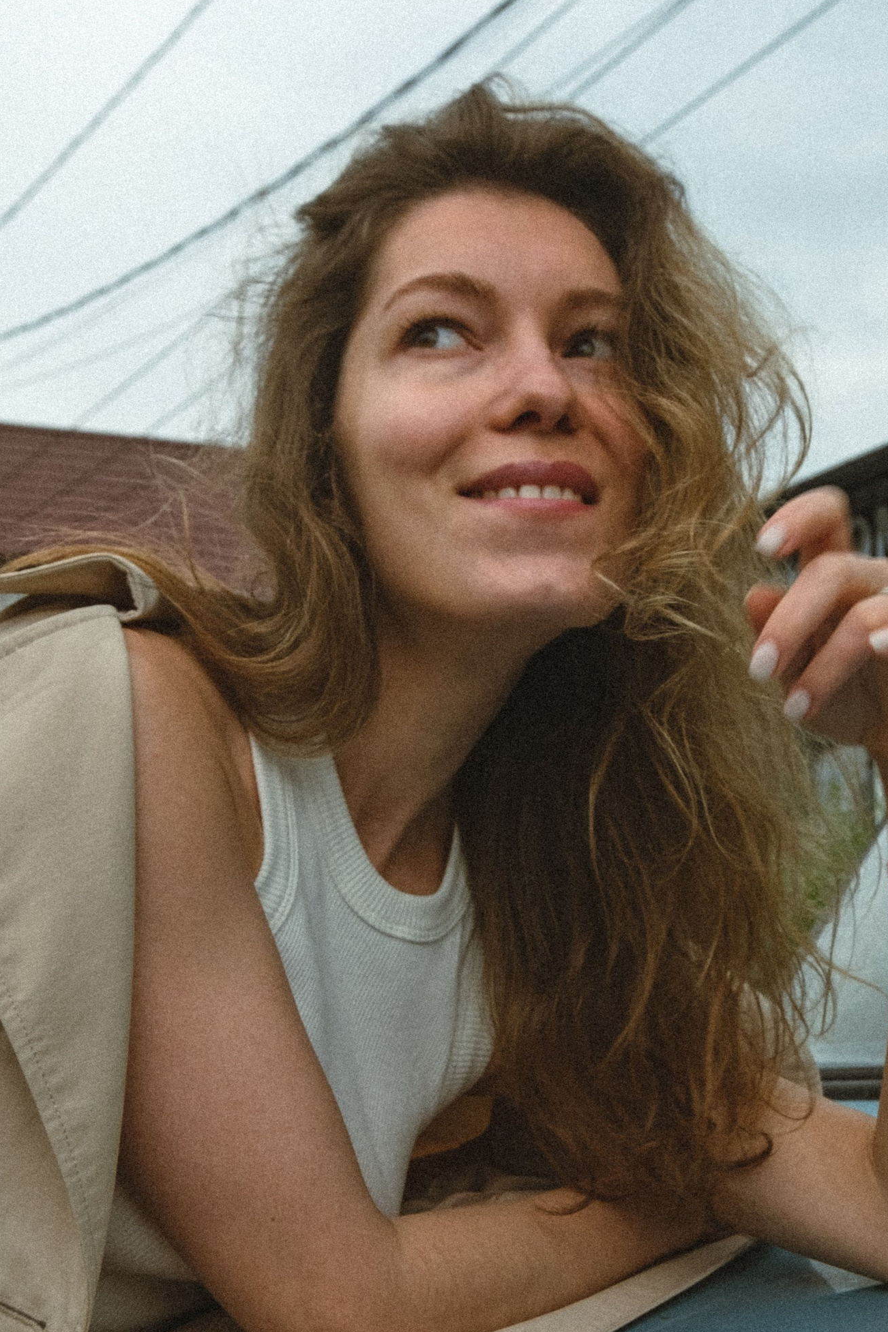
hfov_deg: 23.6
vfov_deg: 34.3
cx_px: 632
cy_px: 1001
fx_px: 2110
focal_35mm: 57
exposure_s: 1/125
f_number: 7.1
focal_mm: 19.2
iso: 400
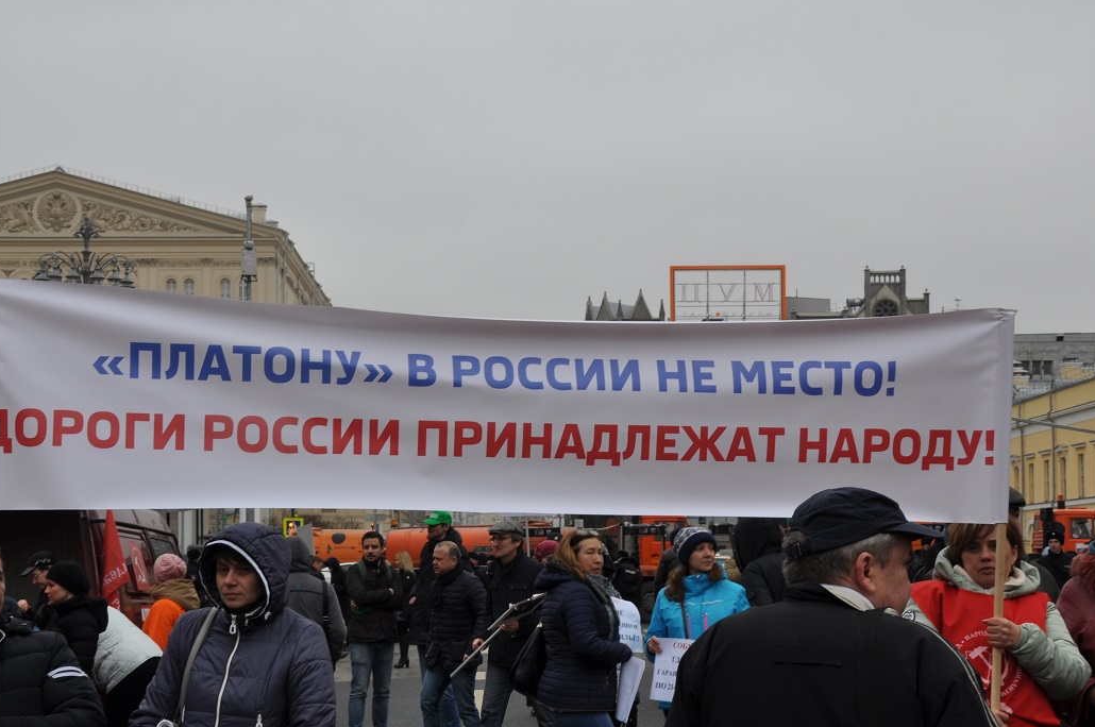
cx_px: 498
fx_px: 1823
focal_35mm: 60
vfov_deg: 22.5
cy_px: 417
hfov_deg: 33.4
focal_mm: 32
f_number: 11
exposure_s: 1/125
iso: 200
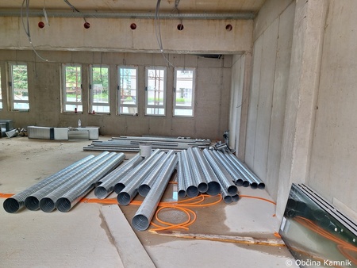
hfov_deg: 73.9
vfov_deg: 58.9
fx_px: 237
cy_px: 134
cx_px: 178
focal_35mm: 23
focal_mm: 5.54
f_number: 1.8
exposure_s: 1/129
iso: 40
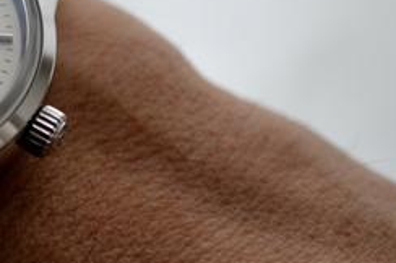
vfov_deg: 6.9
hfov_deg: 10.3
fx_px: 2164
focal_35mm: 197
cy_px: -8
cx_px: -104
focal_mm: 40
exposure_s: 1/60
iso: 720
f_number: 3
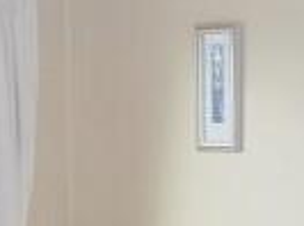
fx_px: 1156
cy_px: 417
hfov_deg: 14.7
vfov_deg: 10.5
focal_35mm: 132
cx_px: 321
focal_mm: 5.3
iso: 80
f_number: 3.3
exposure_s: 1/40
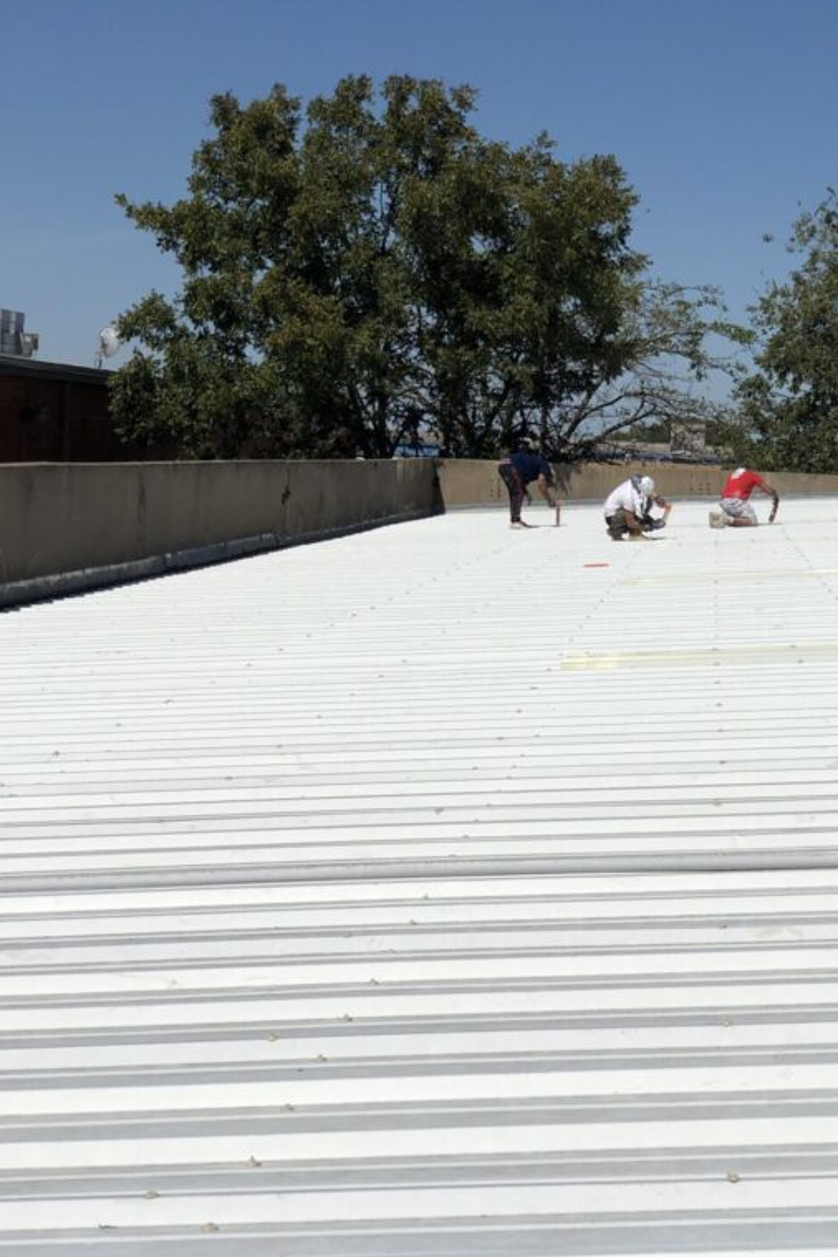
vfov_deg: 27.7
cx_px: 717
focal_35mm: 73
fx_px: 2549
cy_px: 631
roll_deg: -2.3
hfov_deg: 18.4
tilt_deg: -3.8
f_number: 2.4
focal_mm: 6
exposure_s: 1/4000
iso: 16
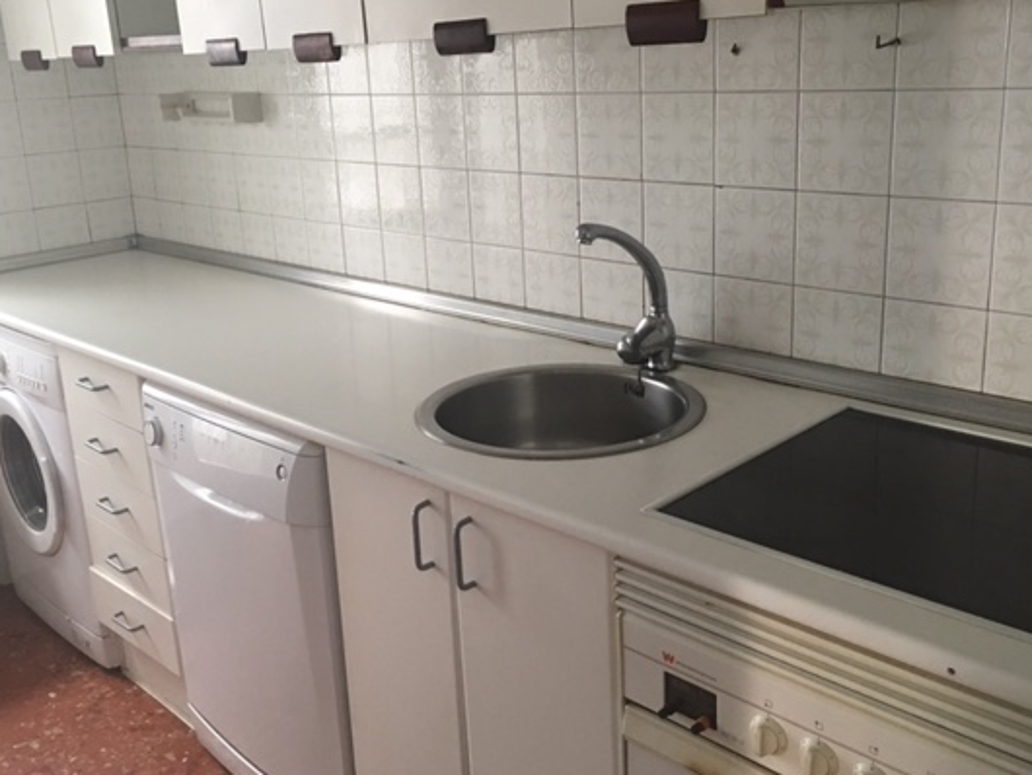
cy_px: 345
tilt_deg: -14.5
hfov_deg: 52.6
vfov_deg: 40.7
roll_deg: +3.1
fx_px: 1044
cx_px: 514
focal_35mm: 35
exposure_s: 1/10
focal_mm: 4.15
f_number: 2.2
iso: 100
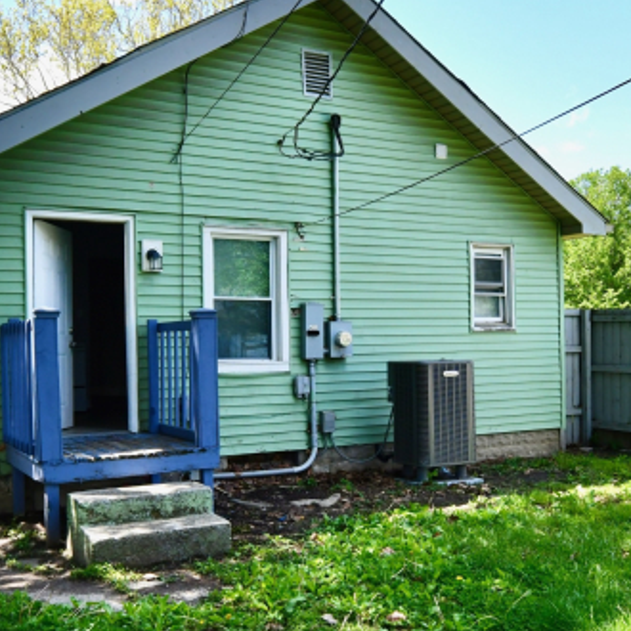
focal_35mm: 27
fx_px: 557
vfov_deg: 58.6
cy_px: 252
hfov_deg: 58.8
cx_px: 270
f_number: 10
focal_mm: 14
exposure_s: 1/400
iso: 640
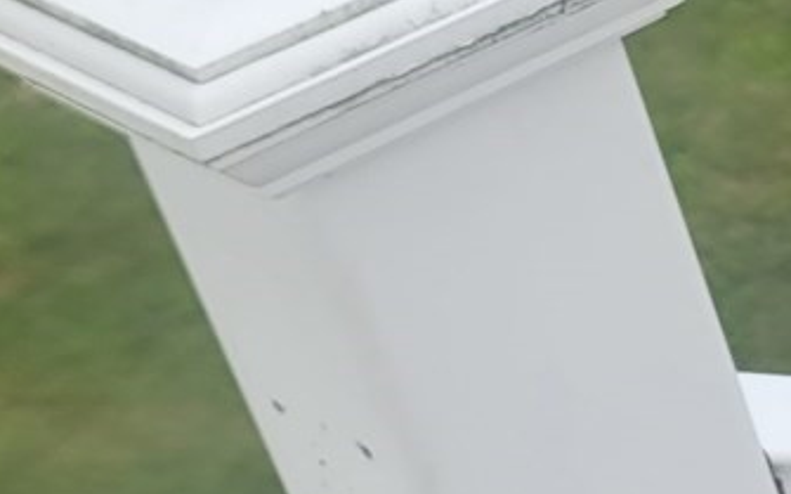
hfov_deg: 10.1
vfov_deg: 8.1
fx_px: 3491
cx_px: 2264
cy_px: 222
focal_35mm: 162
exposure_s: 1/214
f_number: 1.8
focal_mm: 7
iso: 20
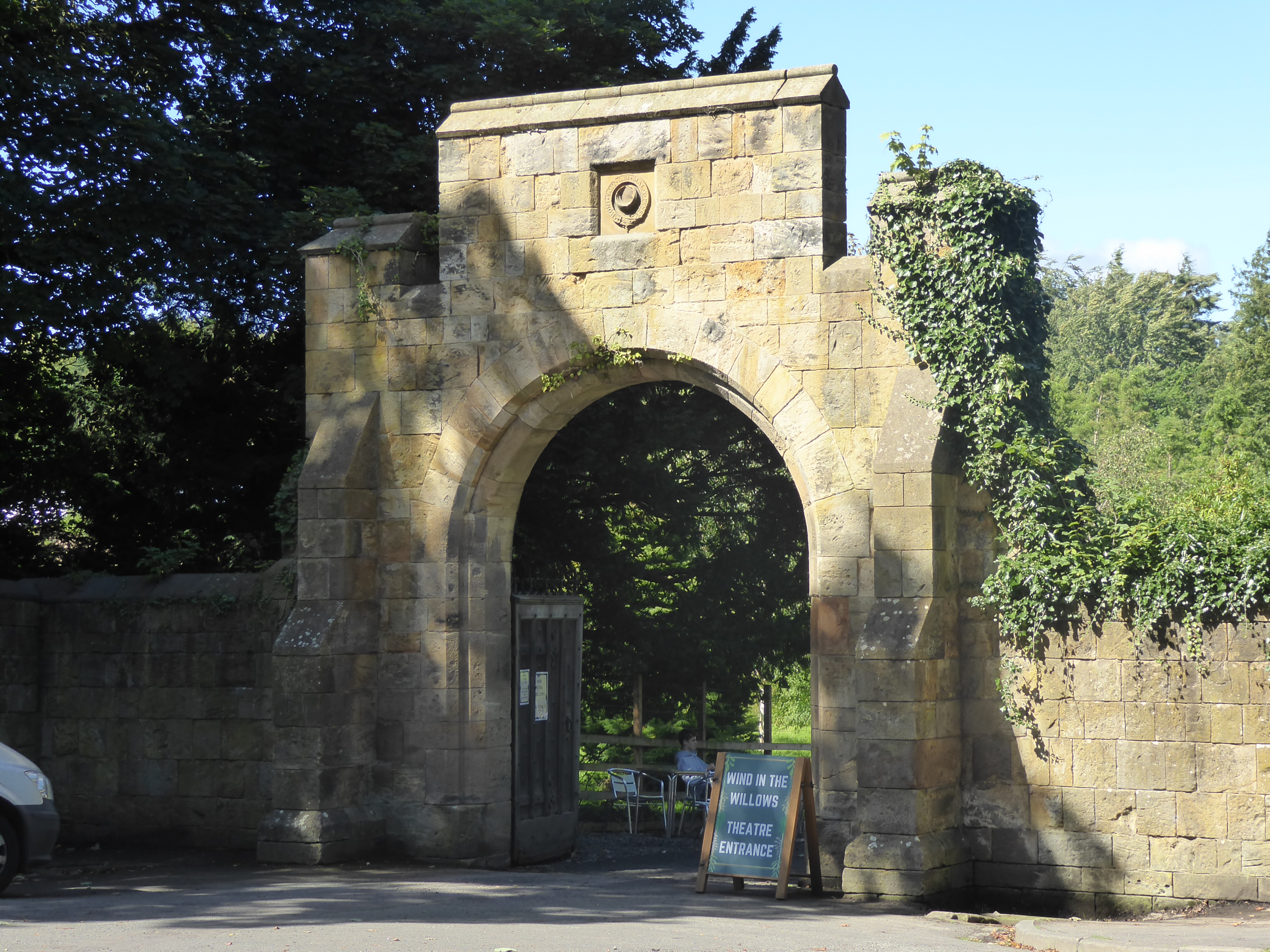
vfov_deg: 18.7
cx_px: 635
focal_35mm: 79
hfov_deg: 24.7
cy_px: 476
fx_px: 2898
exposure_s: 1/200
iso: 160
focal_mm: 13.2
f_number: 4.6
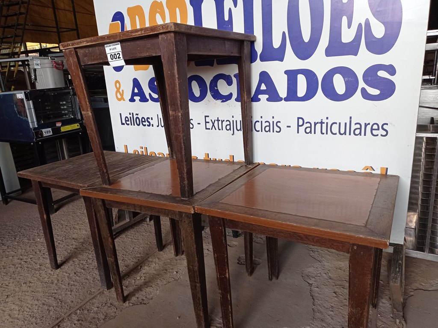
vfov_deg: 49.7
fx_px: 354
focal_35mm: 28
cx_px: 219
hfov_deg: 63.5
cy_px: 164
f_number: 1.79
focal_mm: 4.7
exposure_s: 1/120
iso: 115
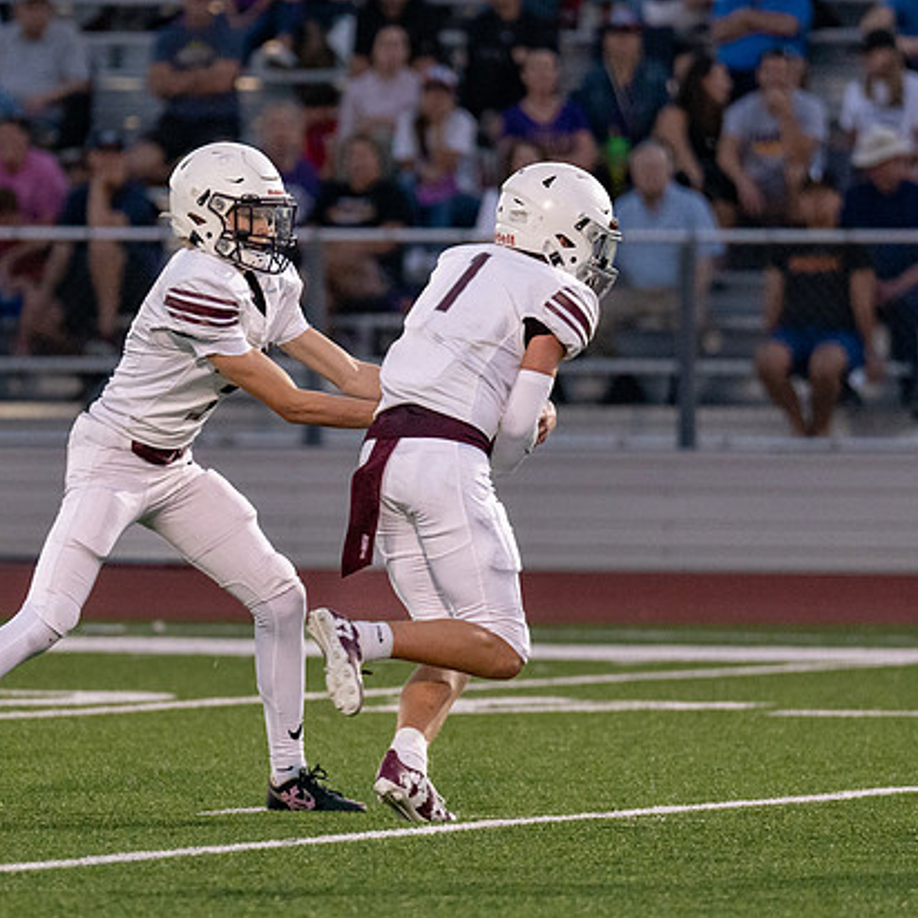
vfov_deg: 3.5
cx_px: 271
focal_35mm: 501
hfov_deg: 3.5
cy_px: 485
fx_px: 15032
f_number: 2.8
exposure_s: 1/1250
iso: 2000
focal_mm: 200
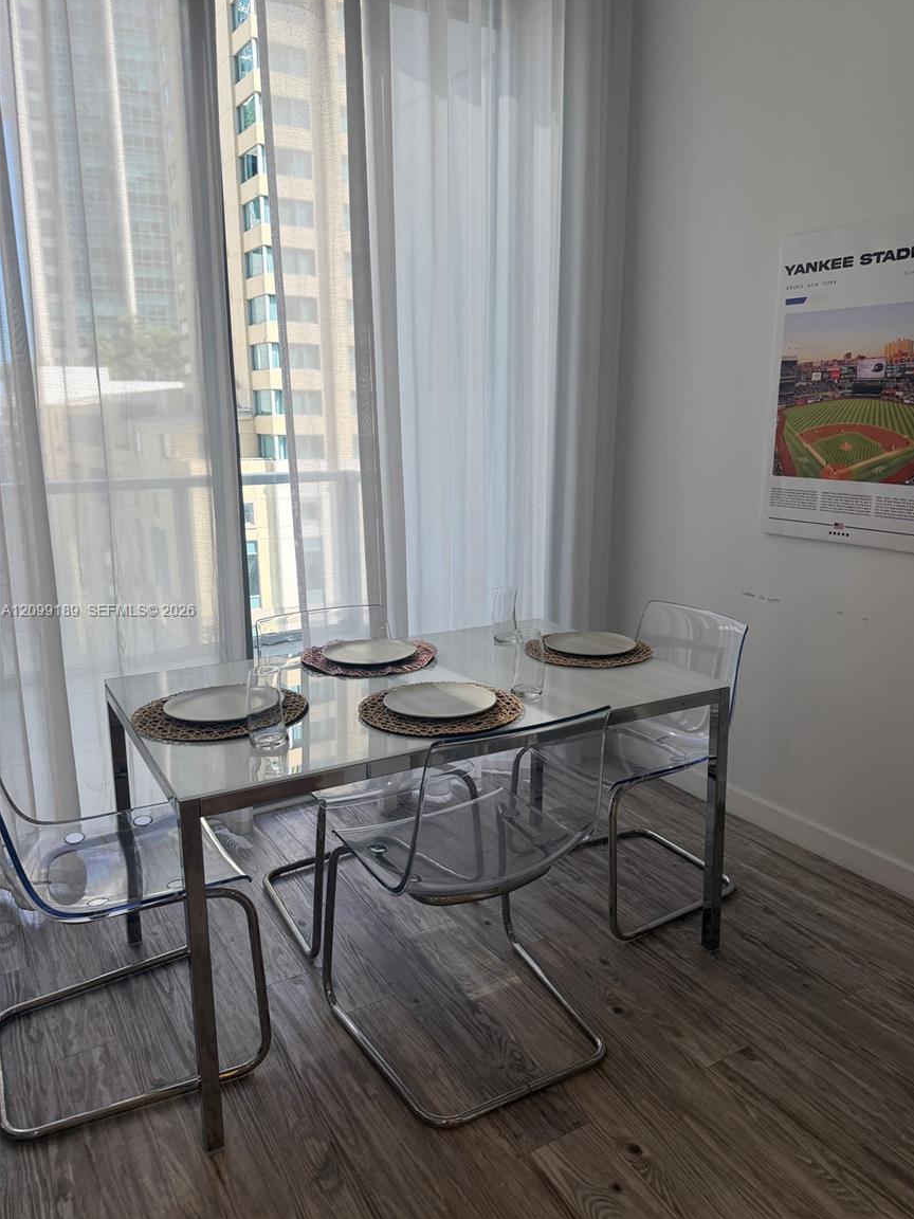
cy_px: 612
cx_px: 475
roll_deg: +0.3
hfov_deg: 54.9
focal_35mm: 25
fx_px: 880
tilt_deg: -12.6
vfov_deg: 69.4
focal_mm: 6.76
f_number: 1.78
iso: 100
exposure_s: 1/335
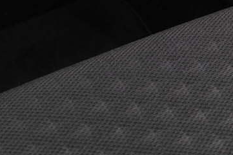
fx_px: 1444
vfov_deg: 6.1
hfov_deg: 8.5
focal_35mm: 223
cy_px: -119
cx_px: 539
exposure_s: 1
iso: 100
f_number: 6.3
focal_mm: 42
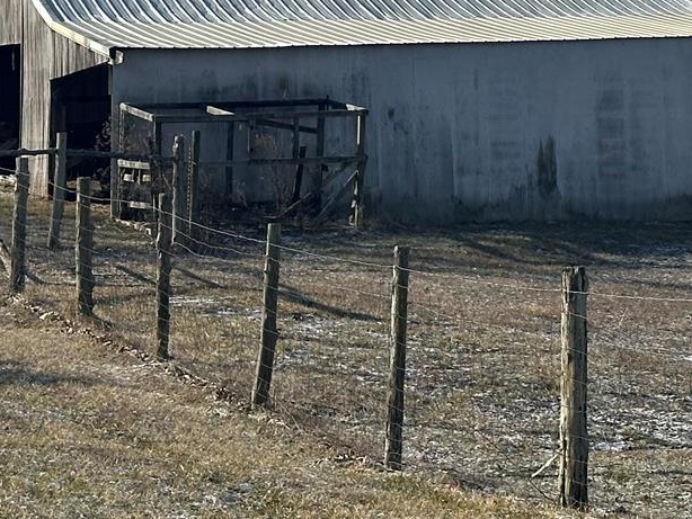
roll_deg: +1.1
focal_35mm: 125
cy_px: -122
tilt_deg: +5.5
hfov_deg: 15.4
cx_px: 724
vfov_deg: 11.6
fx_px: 2500
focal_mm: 6.86
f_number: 1.78
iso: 64
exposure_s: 1/4566
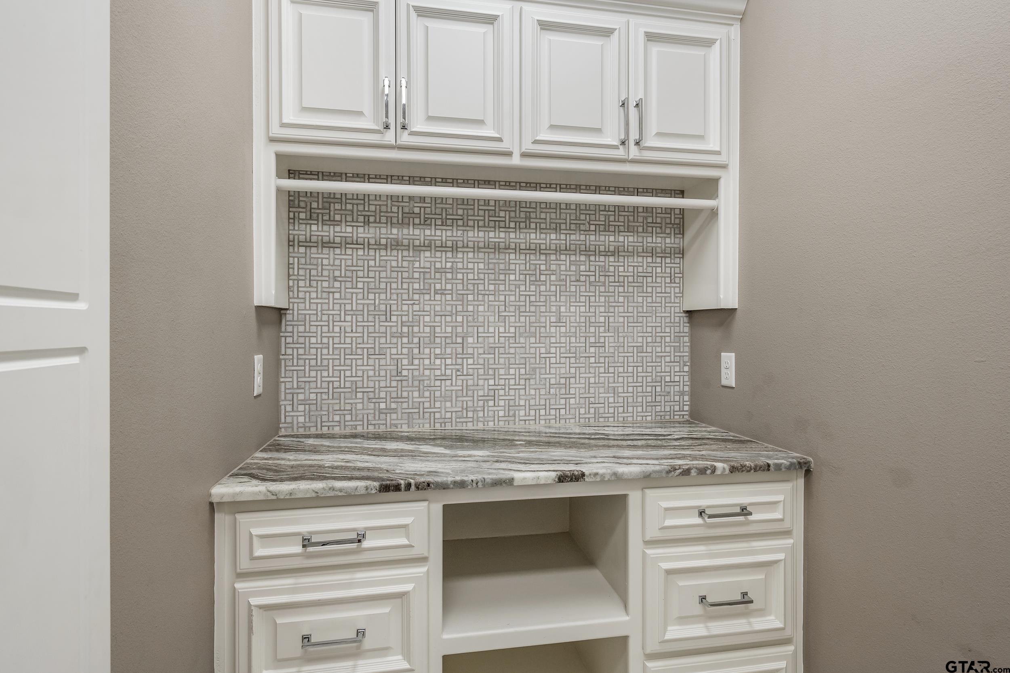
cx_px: 505
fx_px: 505
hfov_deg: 90.0
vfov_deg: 67.4
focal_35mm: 18
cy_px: 336
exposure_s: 1/10
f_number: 8
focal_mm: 18
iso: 800
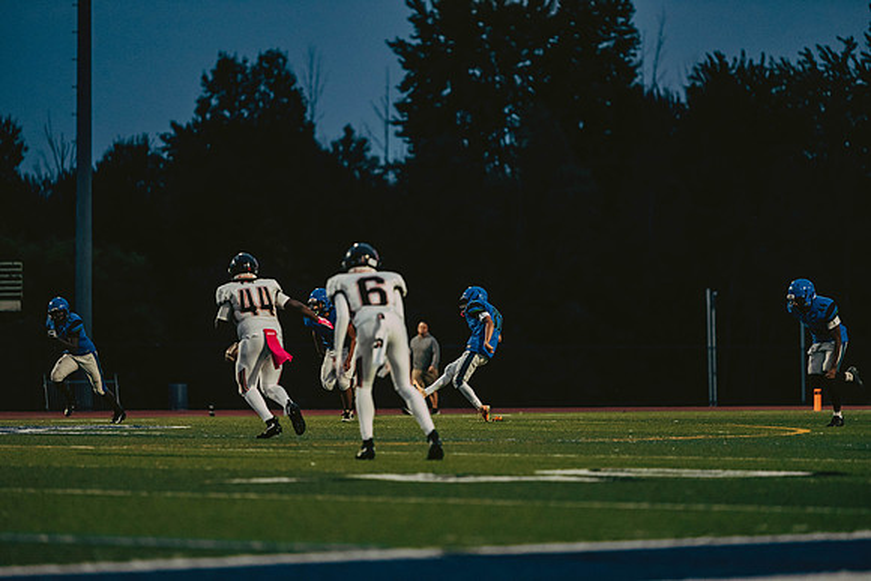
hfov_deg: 10.3
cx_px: 436
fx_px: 4840
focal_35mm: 200
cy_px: 290
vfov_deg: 6.9
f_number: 2.8
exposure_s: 1/800
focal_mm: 200
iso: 2000
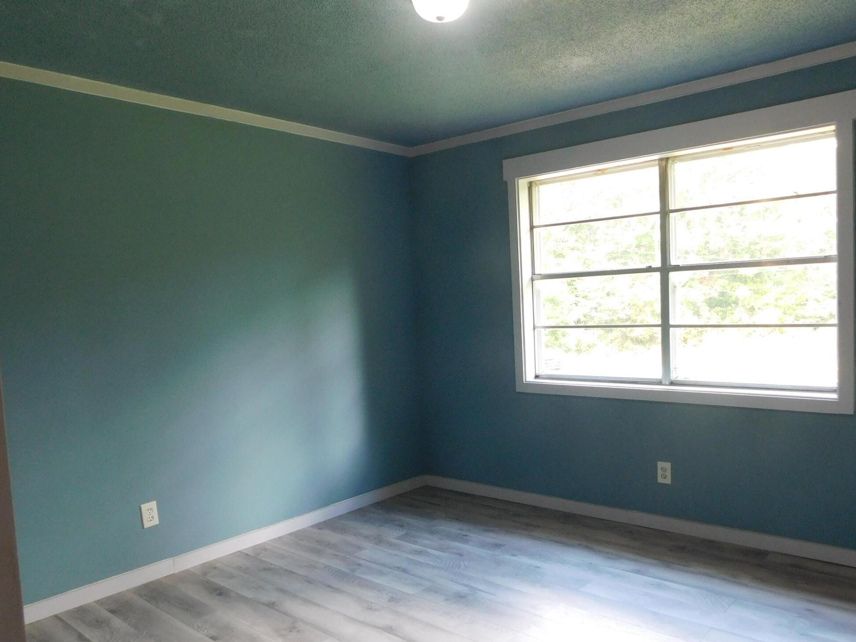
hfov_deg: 65.3
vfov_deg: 51.3
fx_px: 668
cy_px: 354
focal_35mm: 27
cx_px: 455
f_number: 3
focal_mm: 4
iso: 250
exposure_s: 1/30
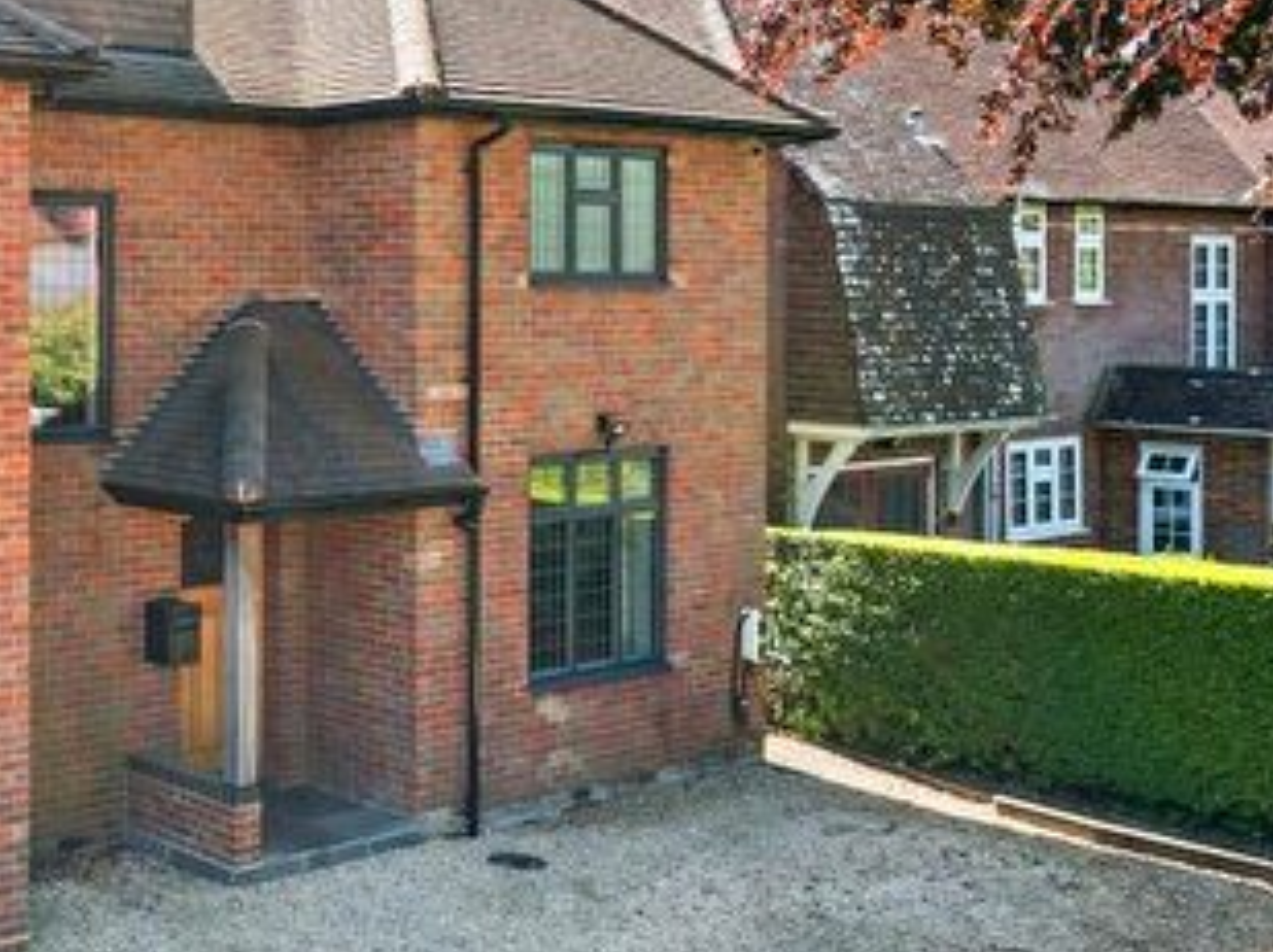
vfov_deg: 30.1
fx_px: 1763
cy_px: 348
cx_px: -111
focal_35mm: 48
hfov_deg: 34.5
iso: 640
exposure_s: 1/200
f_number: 11
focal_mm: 22
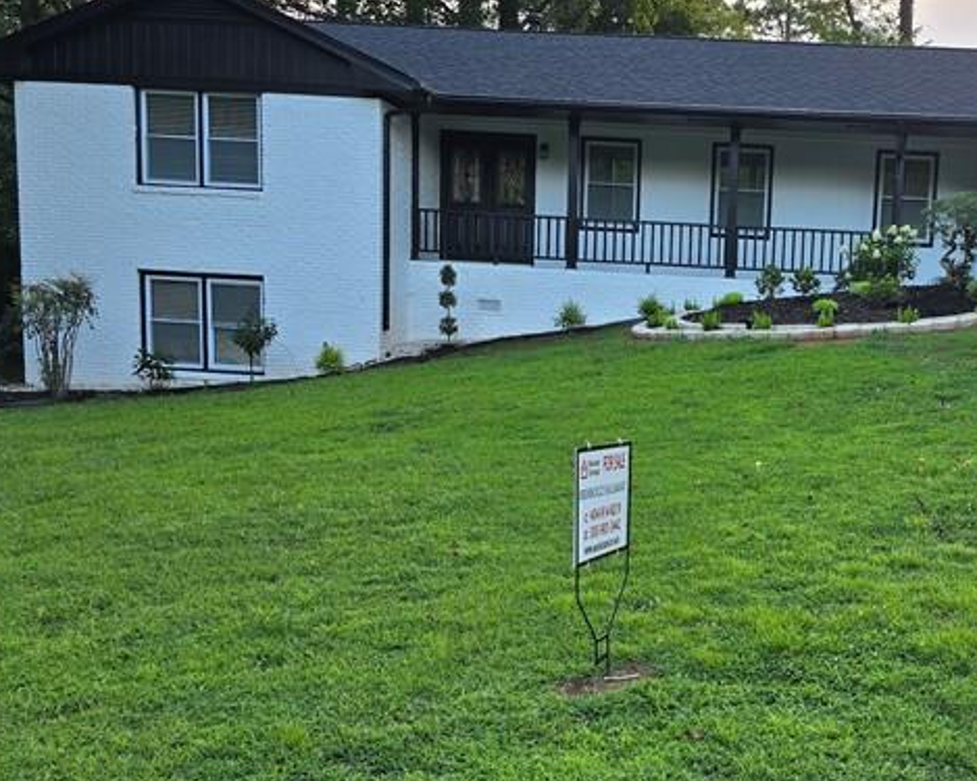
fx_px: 1417
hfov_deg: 36.5
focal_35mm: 49
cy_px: 625
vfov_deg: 30.1
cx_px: 804
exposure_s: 1/180
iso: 25
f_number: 1.7
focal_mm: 6.3
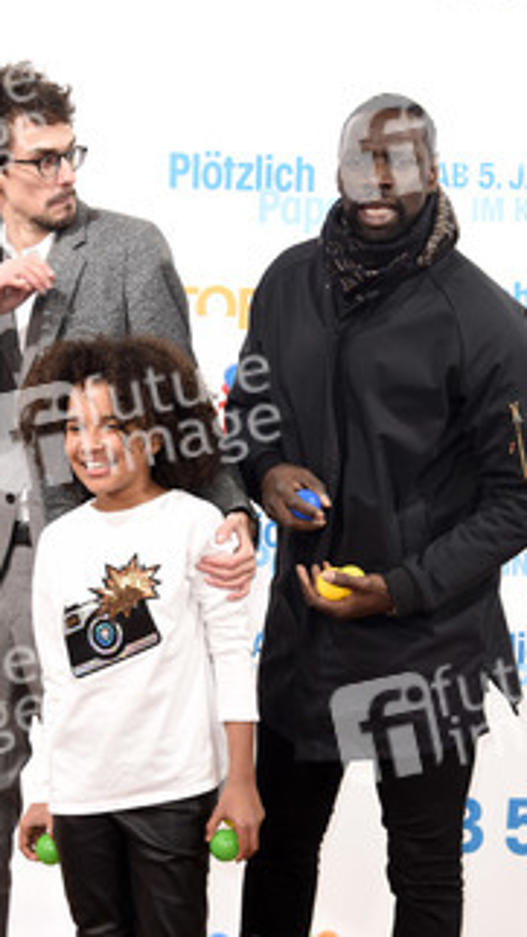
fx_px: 2262
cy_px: 570
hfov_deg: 13.3
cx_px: 215
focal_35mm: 91
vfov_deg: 23.4
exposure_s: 1/200
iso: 500
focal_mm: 70
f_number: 5.6
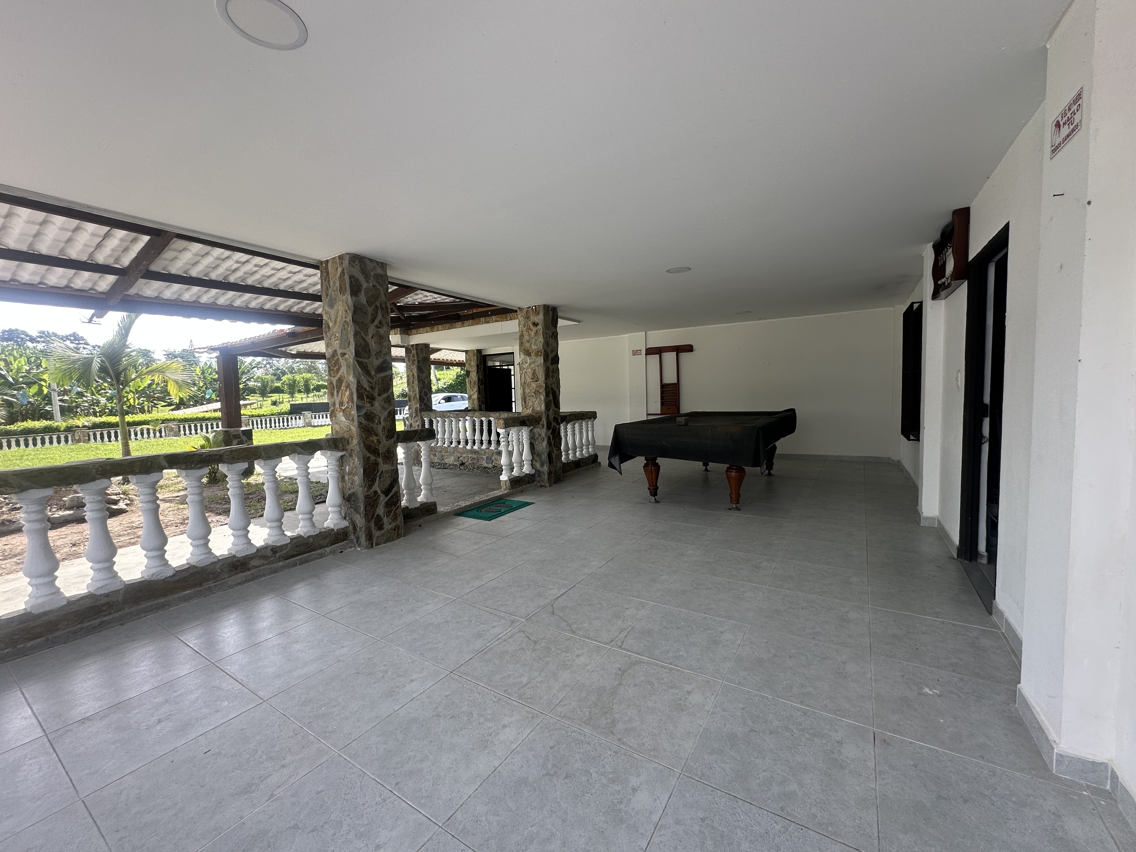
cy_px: 426
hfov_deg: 102.1
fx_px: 459
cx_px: 568
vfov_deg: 85.7
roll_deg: +1.5
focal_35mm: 14
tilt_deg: -4.6
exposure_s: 1/212
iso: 40
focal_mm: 2.22
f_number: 2.2
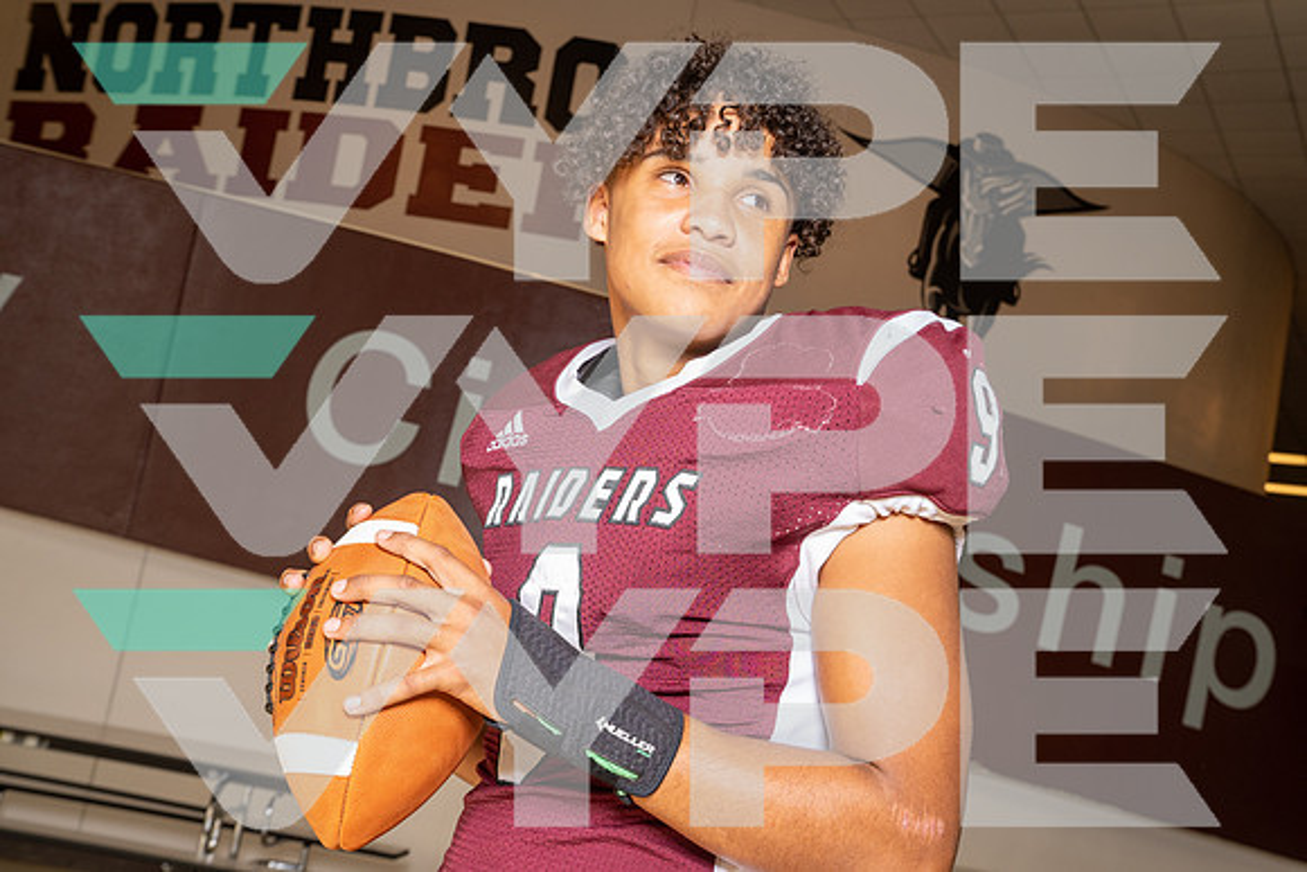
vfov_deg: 29.9
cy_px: 436
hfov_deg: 43.6
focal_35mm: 45
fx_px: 1634
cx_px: 654
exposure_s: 1/250
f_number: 8
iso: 800
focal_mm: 45
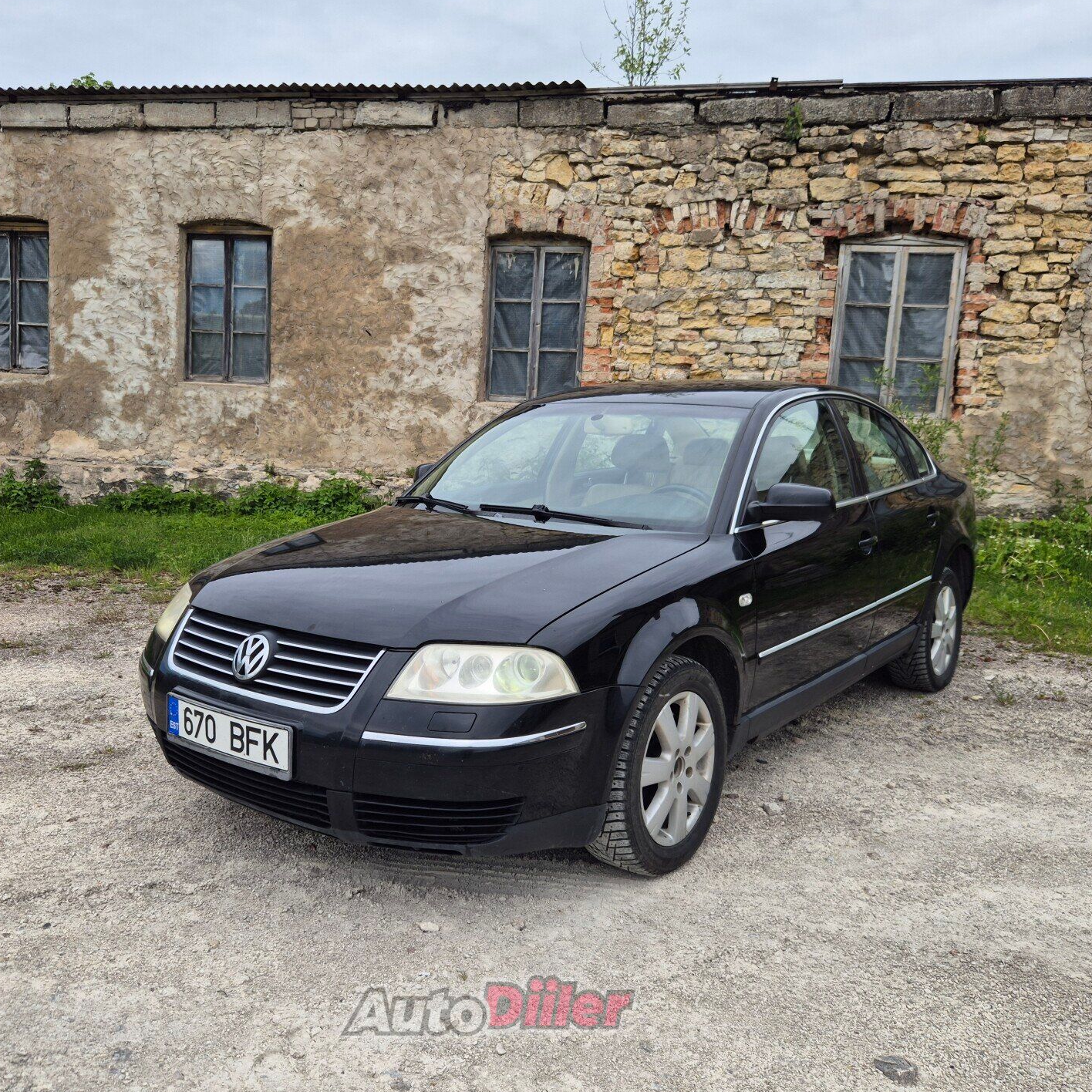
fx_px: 999
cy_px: 553
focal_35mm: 28
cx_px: 487
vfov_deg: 57.3
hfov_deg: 57.2
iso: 25
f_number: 1.8
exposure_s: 1/1420
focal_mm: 5.4
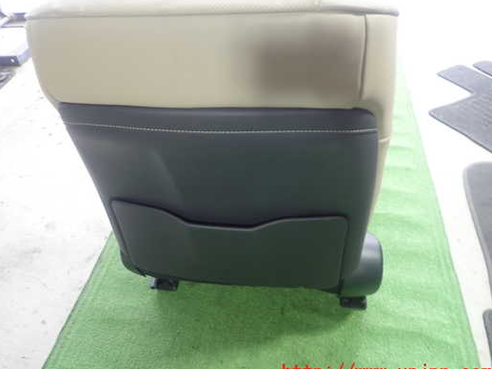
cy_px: 171
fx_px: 412
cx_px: 211
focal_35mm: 29
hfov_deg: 61.4
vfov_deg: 48.2
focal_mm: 4.5
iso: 200
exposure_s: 1/30
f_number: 2
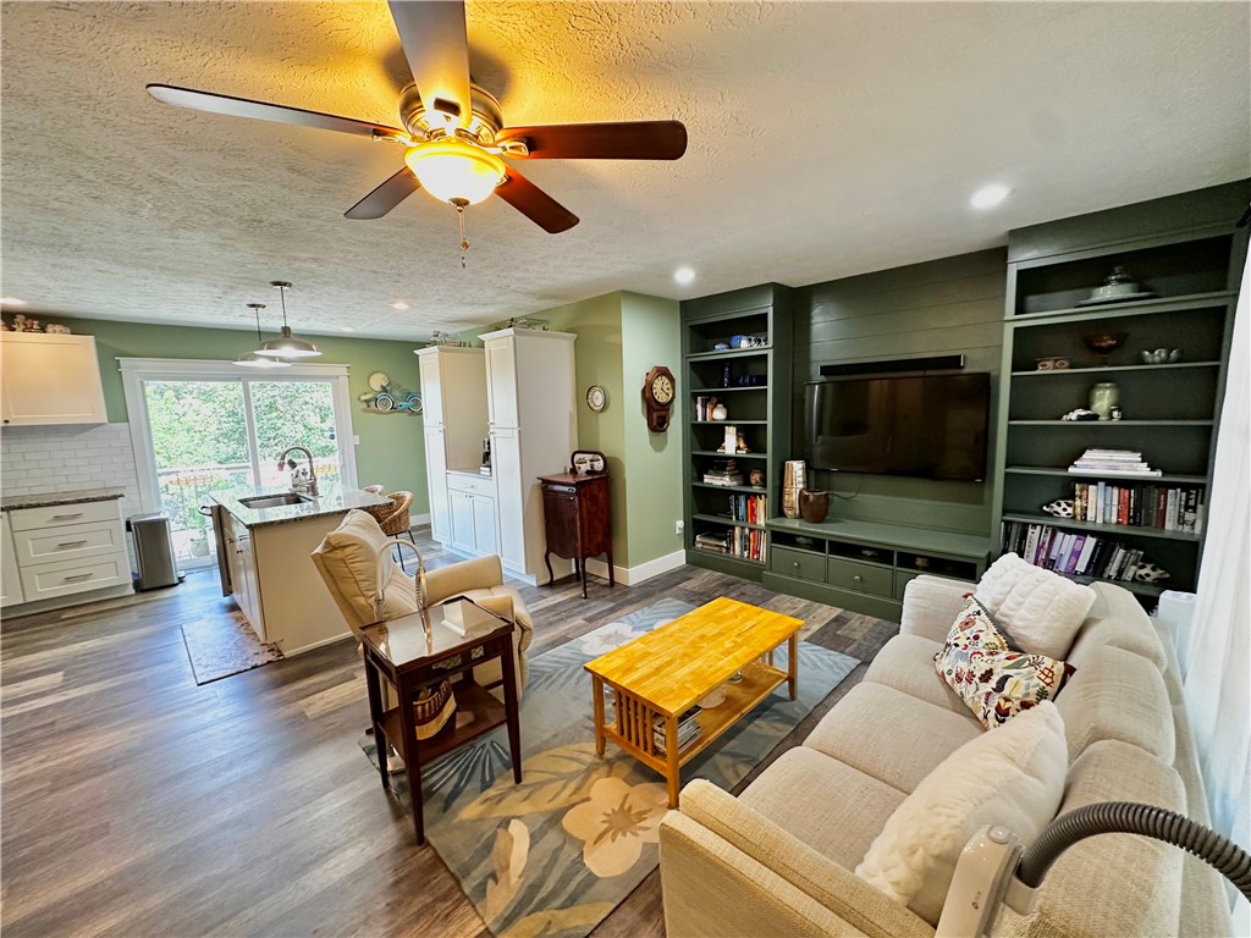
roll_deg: +2.1
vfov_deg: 85.7
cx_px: 626
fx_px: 506
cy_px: 469
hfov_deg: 102.1
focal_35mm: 14
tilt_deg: -6.5
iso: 250
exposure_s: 1/60
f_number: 2.2
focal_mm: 2.22
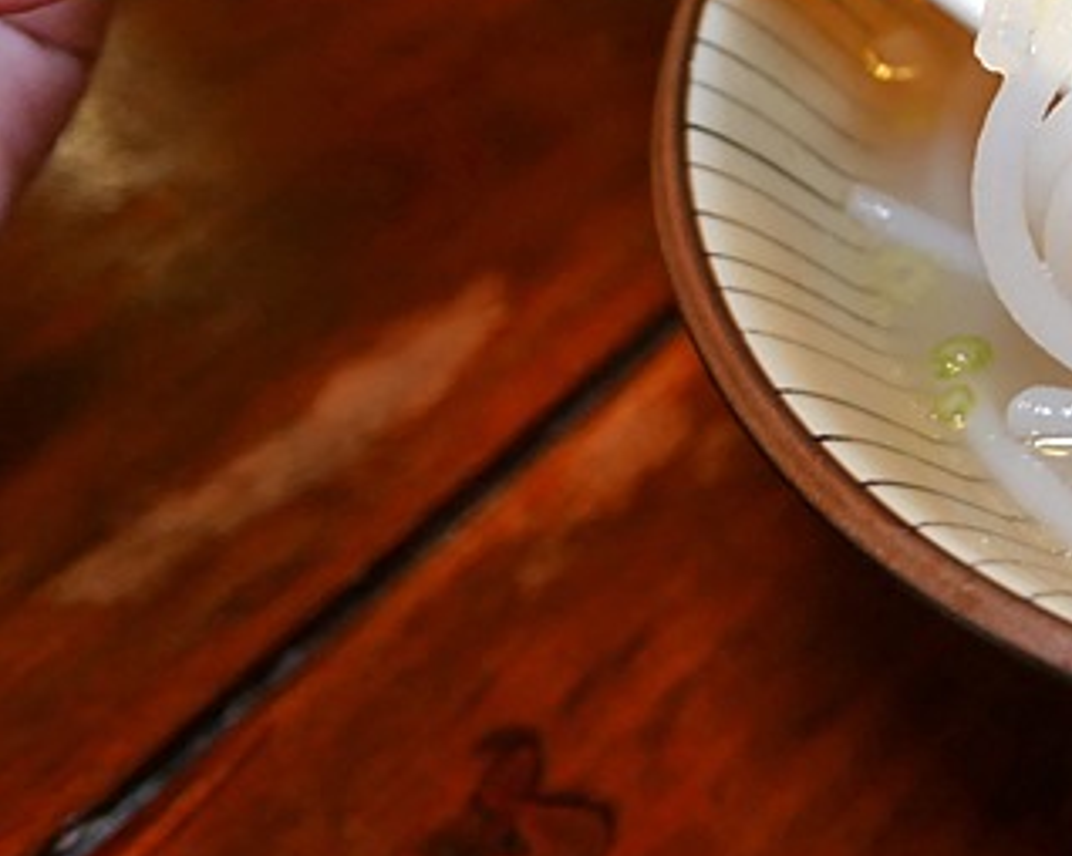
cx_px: 1682
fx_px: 2727
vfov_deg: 17.1
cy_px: -133
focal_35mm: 86
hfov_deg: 19.1
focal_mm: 14
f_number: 2.5
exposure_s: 1/60
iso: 400
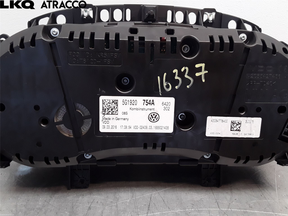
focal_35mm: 28
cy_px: 108
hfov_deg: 63.4
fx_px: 233
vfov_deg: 49.7
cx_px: 144
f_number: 1.9
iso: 100
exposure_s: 1/100
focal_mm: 2.91
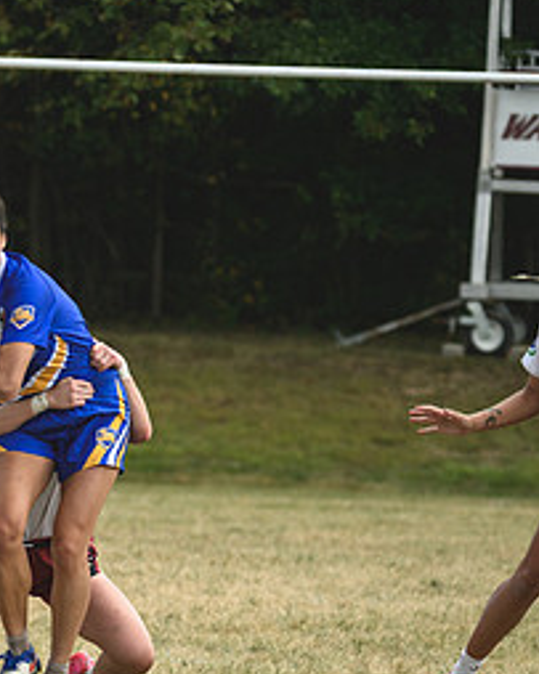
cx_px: -228
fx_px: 15363
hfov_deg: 2.0
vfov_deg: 2.5
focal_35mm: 770
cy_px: 348
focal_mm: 240
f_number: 5.3
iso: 360
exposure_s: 1/1000
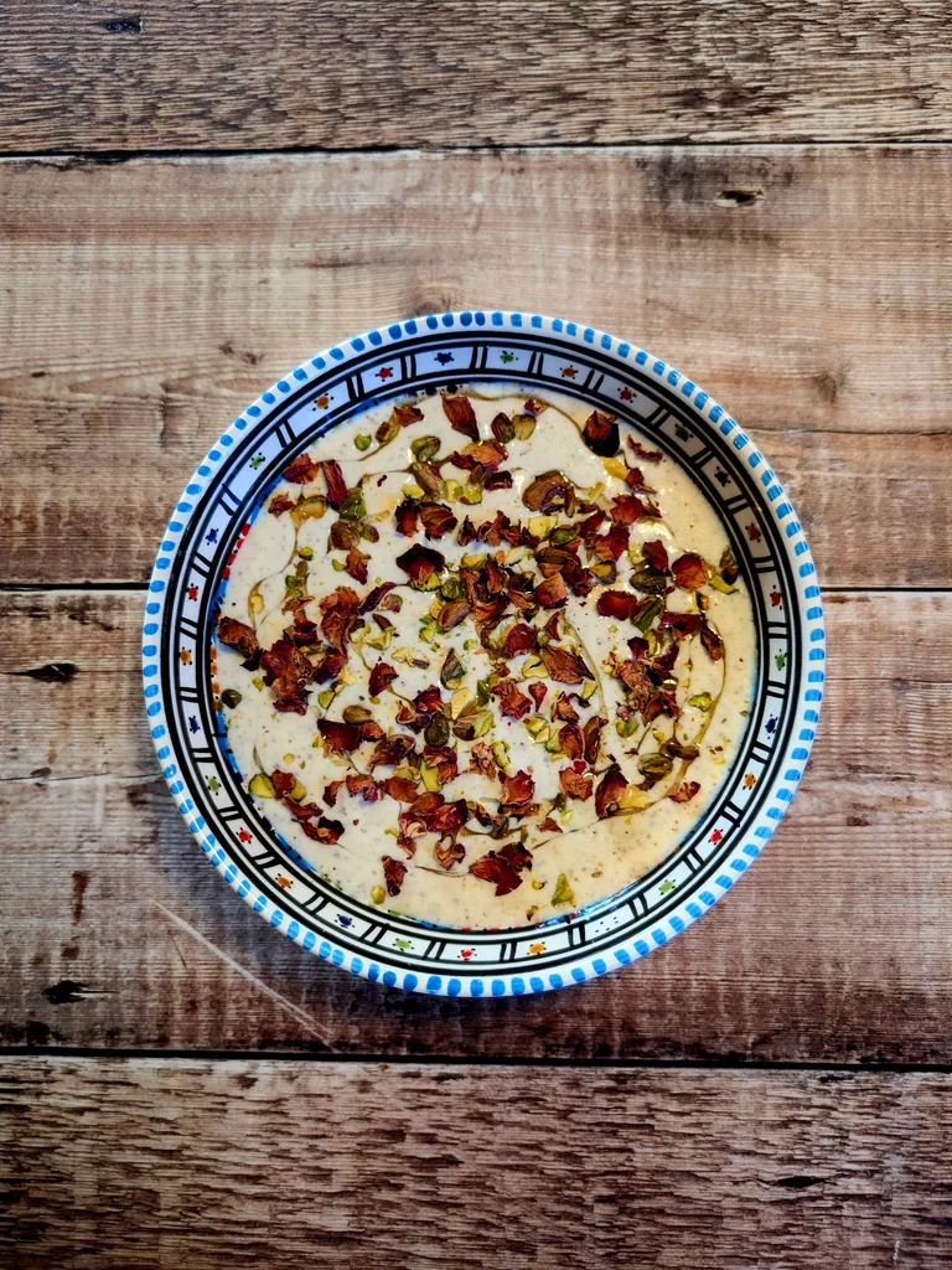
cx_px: 476
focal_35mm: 24
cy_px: 635
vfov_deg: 71.6
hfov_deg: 56.8
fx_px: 880
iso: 26
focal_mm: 6.9
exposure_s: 1/23.8
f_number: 1.68
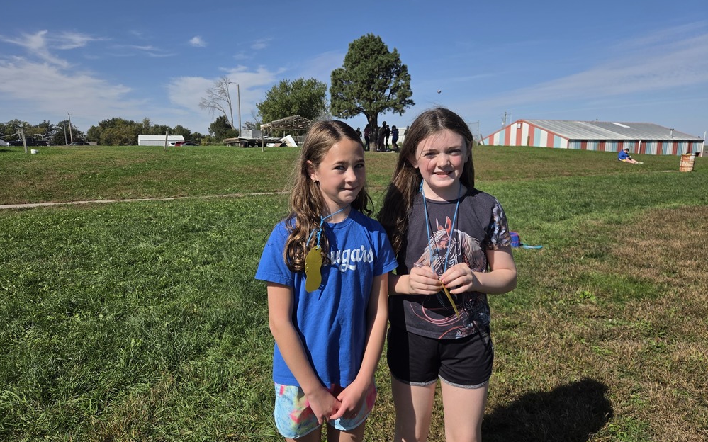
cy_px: 244
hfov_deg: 72.5
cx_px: 347
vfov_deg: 49.2
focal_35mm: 25
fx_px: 482
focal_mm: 5.4
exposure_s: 1/7734
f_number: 1.8
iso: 80
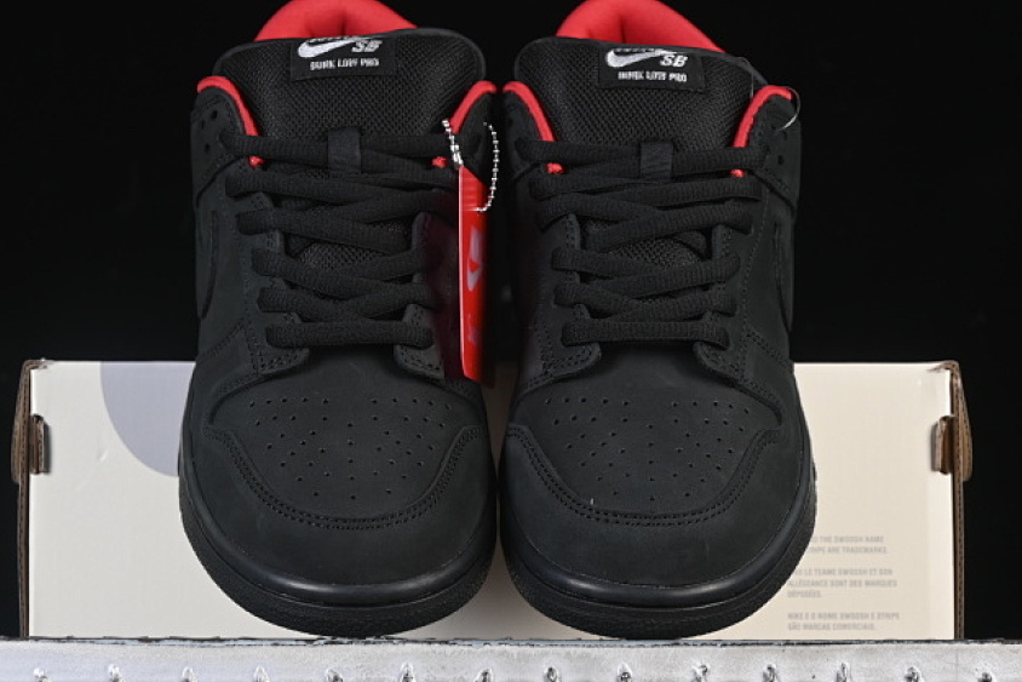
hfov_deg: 21.2
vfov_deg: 14.3
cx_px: 492
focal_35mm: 96
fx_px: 2726
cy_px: 367
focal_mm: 50
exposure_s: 1/50
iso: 160
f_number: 6.3
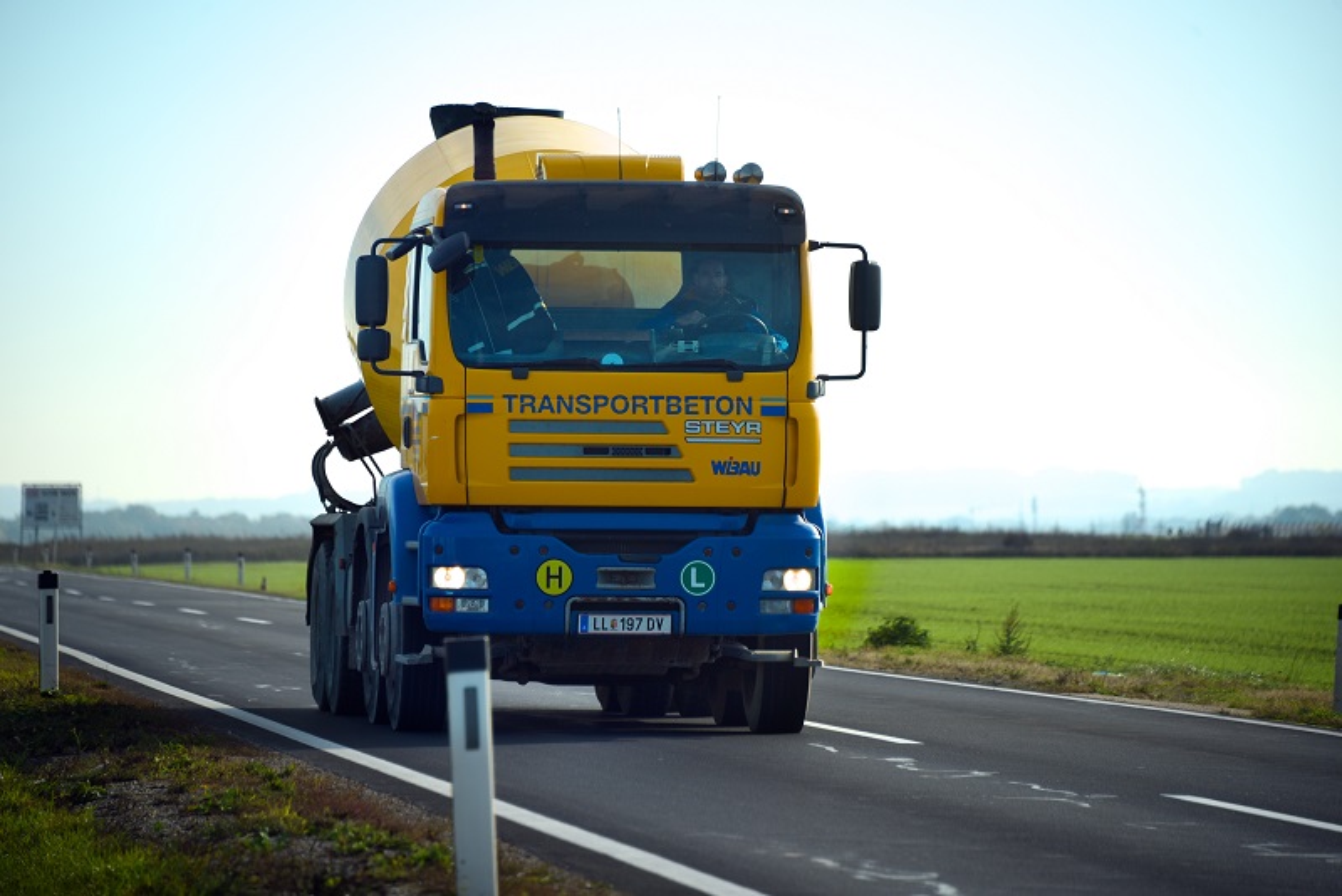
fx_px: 9322
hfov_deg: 8.2
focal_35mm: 250
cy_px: 448
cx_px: 671
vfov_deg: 5.5
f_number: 5.6
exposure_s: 1/500
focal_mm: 250
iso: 160
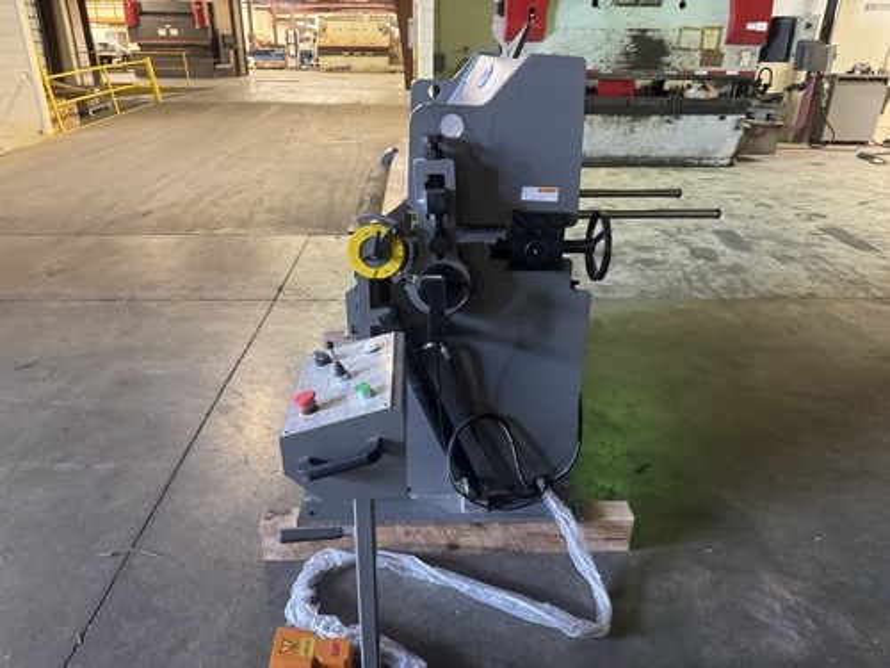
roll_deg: -1.1
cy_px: 334
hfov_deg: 71.6
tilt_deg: -24.6
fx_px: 617
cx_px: 445
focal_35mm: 24
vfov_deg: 56.8
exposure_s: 1/60
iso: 500
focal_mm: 6.76
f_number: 1.78
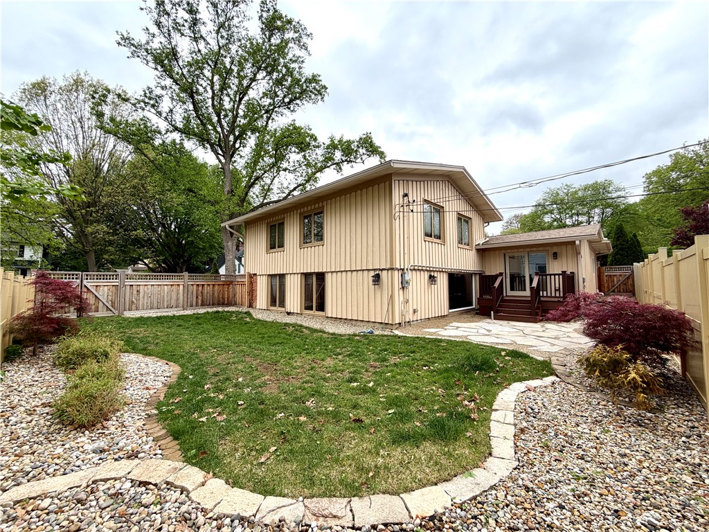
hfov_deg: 102.1
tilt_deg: +4.5
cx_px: 354
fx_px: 287
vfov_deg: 85.7
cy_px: 266
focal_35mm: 14
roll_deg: +0.7
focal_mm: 2.22
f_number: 2.2
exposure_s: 1/770
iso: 32
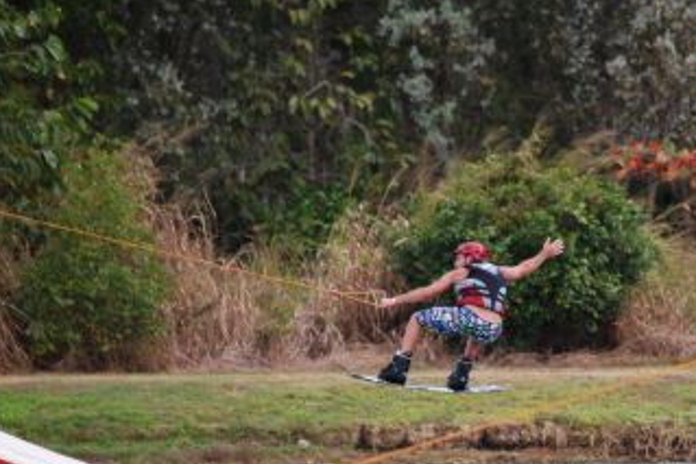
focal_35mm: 602
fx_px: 11643
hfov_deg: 3.4
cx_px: 515
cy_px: 390
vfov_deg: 2.3
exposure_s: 1/500
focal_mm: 200
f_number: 5.6
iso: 360
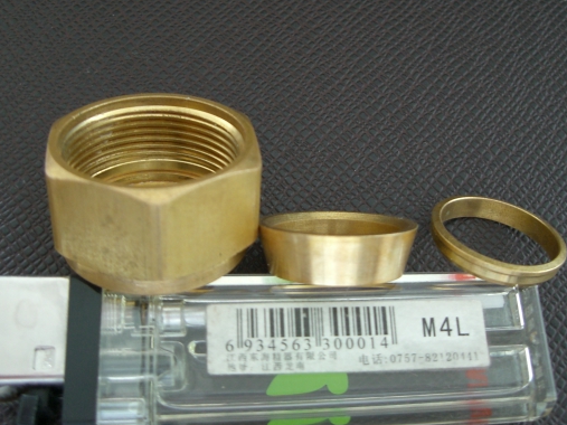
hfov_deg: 39.6
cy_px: 200
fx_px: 786
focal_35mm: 48
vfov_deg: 30.2
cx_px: 320
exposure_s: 1/15
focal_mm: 6.2
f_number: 2.7
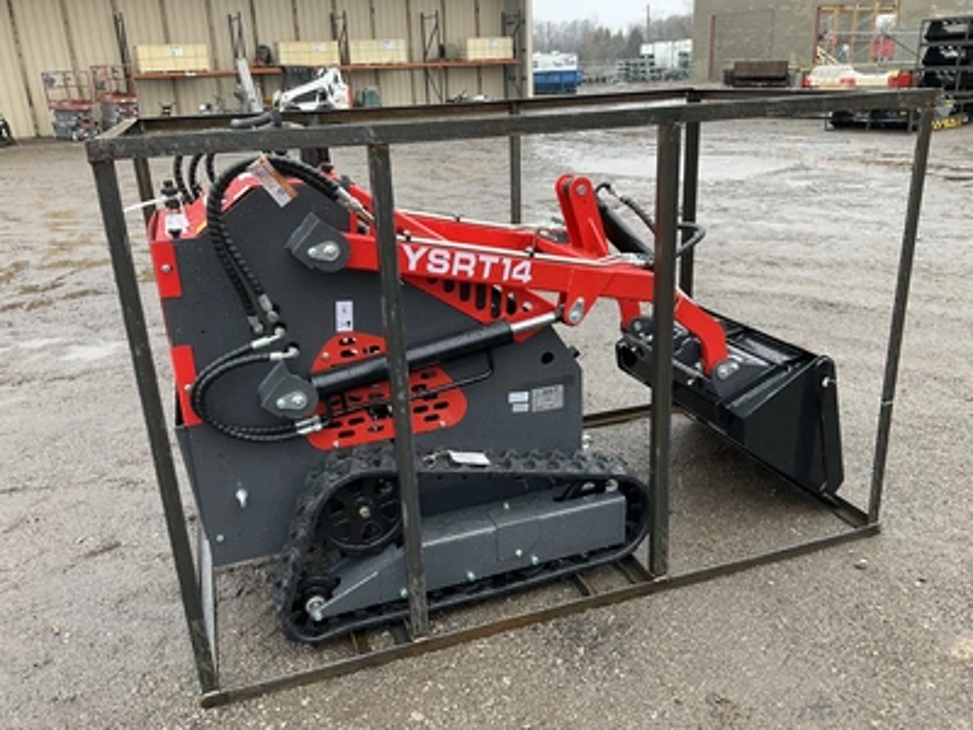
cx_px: 486
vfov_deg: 48.2
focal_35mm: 29
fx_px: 815
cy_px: 365
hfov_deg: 61.7
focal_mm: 3
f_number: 1.8
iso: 25
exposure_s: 1/122
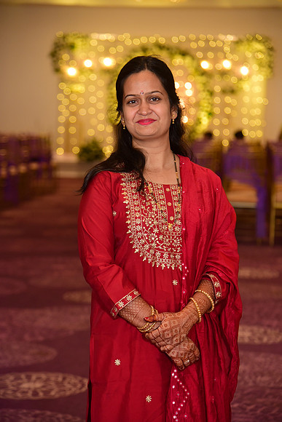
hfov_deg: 13.0
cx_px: 141
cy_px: 211
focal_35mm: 105
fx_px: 1233
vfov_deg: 19.5
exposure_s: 1/160
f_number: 4.5
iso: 1250
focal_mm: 105
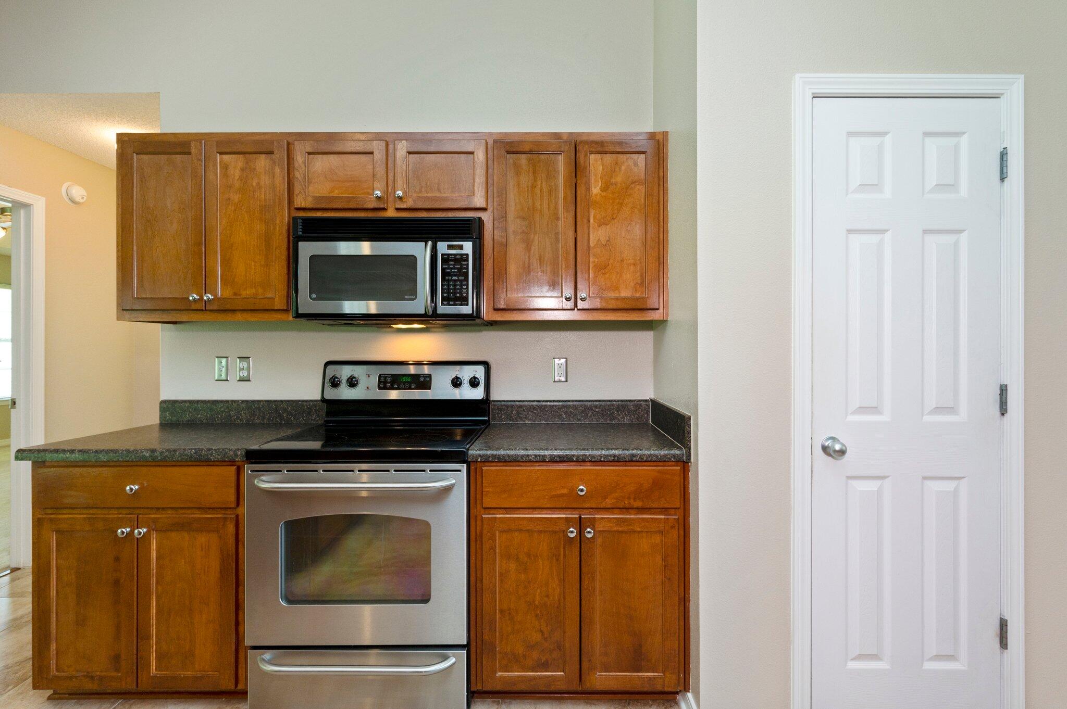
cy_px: 354
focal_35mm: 16
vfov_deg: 73.7
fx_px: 474
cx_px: 534
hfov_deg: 96.8
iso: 500
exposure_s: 1/20
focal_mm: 16
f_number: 9
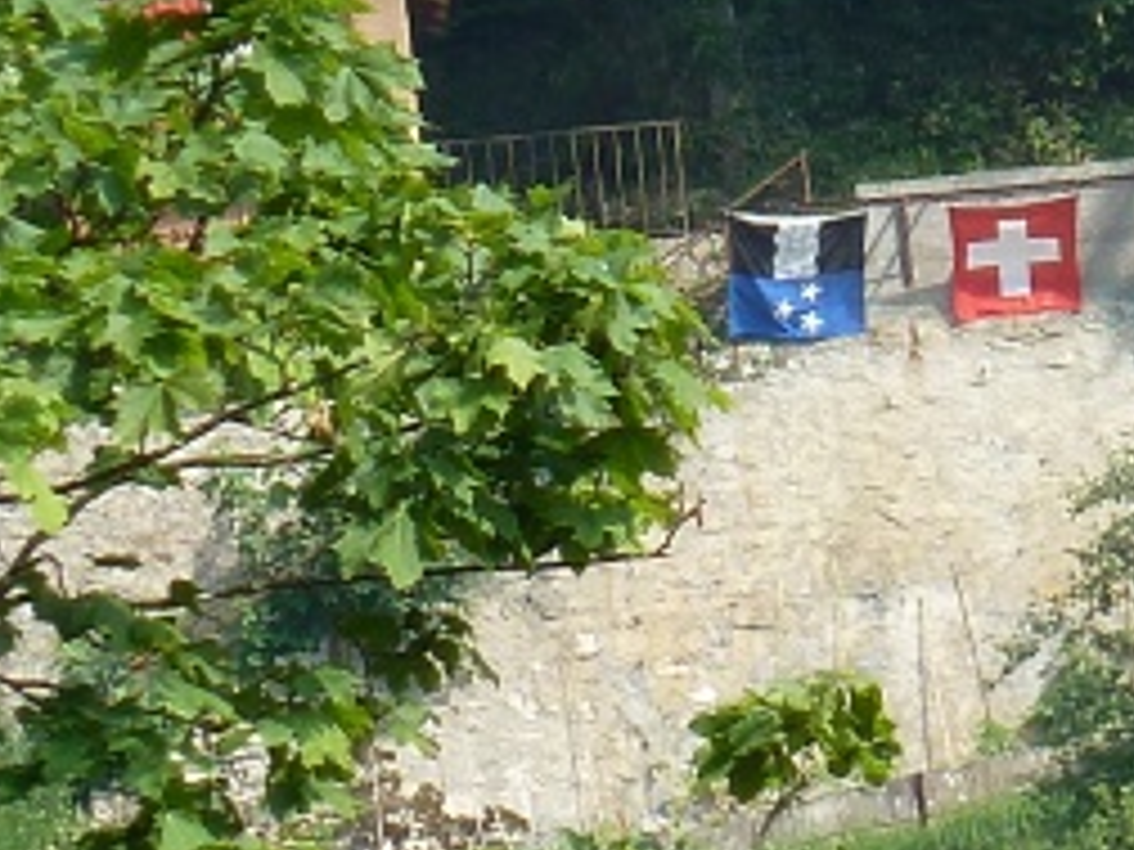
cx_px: 954
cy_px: 627
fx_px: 43767
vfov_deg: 1.1
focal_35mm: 1336
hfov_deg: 1.5
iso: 80
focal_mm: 49.2
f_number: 4.9
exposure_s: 1/160
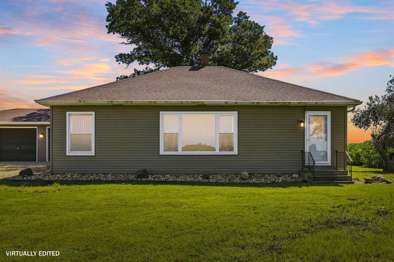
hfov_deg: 67.4
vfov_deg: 47.9
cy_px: 131
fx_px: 295
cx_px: 197
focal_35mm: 27
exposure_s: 1/800
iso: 400
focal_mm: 27
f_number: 8
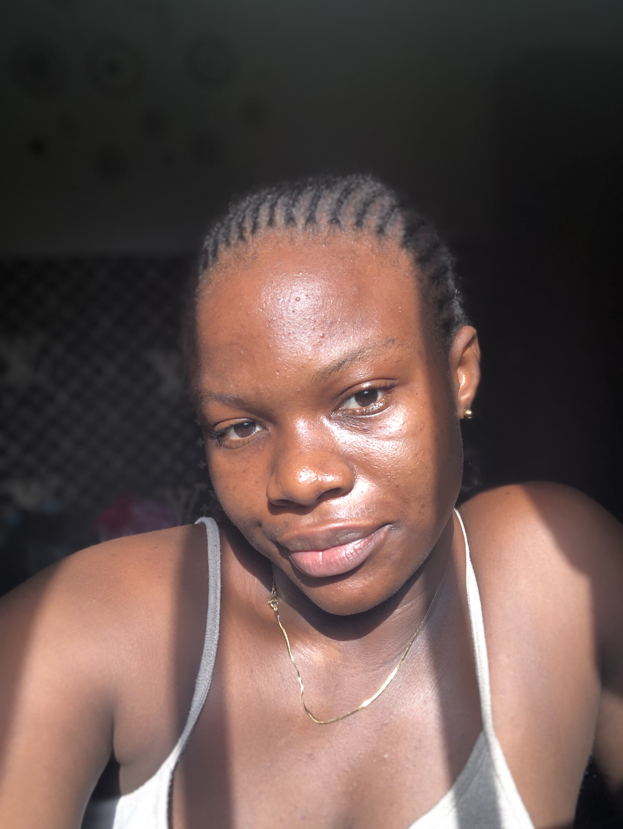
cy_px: 414
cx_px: 312
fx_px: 767
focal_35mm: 32
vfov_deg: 56.8
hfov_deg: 44.2
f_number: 2.2
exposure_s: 1/120
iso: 25
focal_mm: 2.87
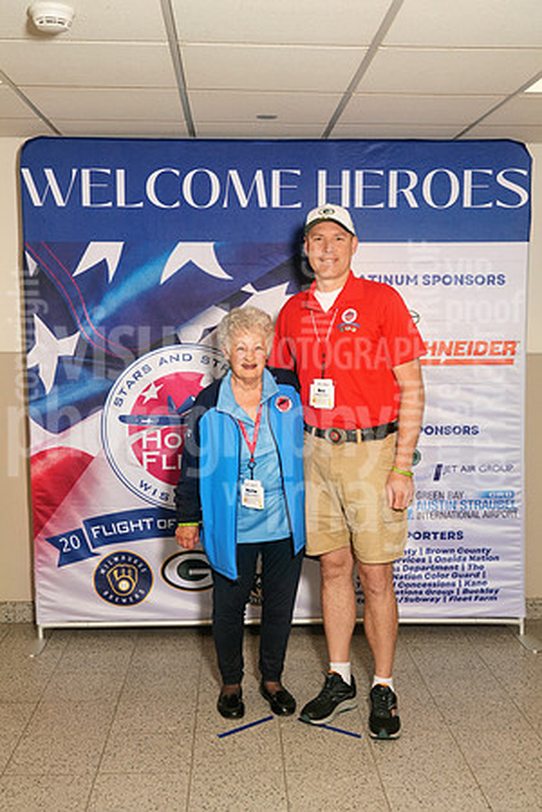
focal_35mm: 45
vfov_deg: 43.6
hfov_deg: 29.9
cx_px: 271
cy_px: 406
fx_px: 1016
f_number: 8
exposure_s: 1/100
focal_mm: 30
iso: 400
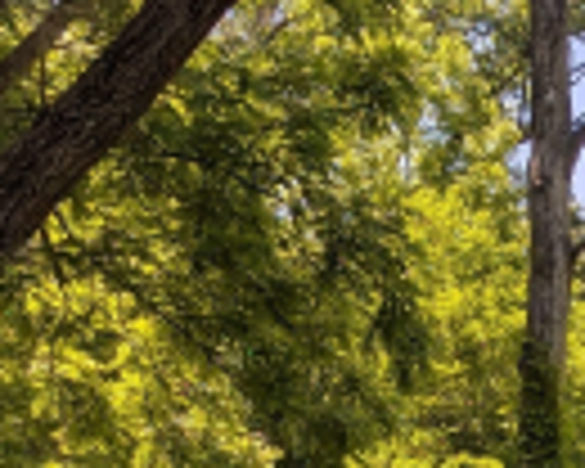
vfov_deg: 12.4
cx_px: 1170
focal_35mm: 120
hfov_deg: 13.7
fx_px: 2078
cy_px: 621
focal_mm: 6.81
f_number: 1.85
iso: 46
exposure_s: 1/1348
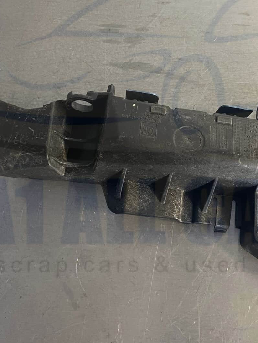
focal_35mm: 50
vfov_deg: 38.0
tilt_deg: -75.1
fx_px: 497
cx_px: 176
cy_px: 139
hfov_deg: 28.9
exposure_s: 1/60
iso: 250
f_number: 1.6
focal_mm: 5.1
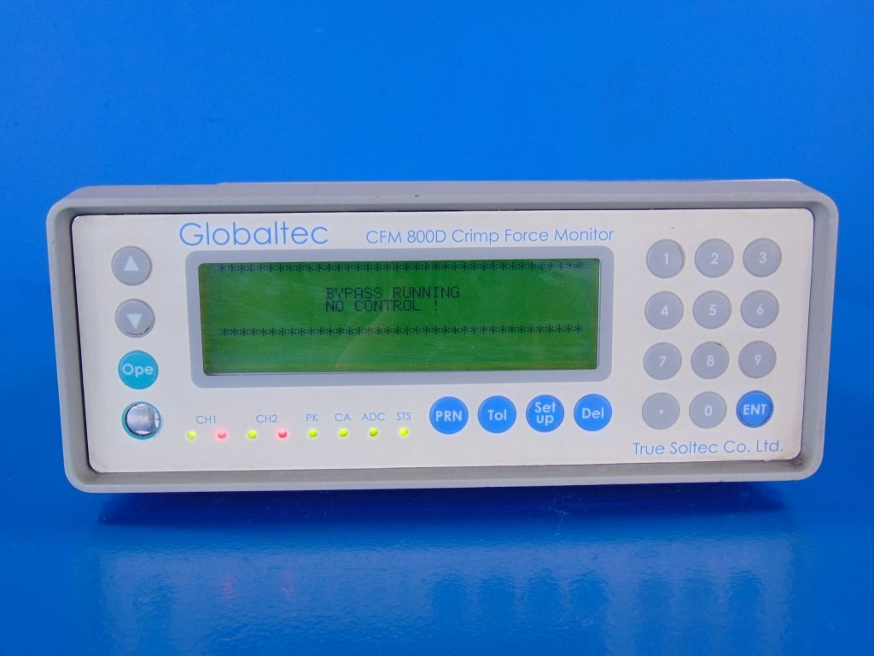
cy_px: 328
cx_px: 437
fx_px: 884
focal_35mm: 35
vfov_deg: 40.7
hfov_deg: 52.6
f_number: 3.2
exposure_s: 1/50
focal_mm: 6.3
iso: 80
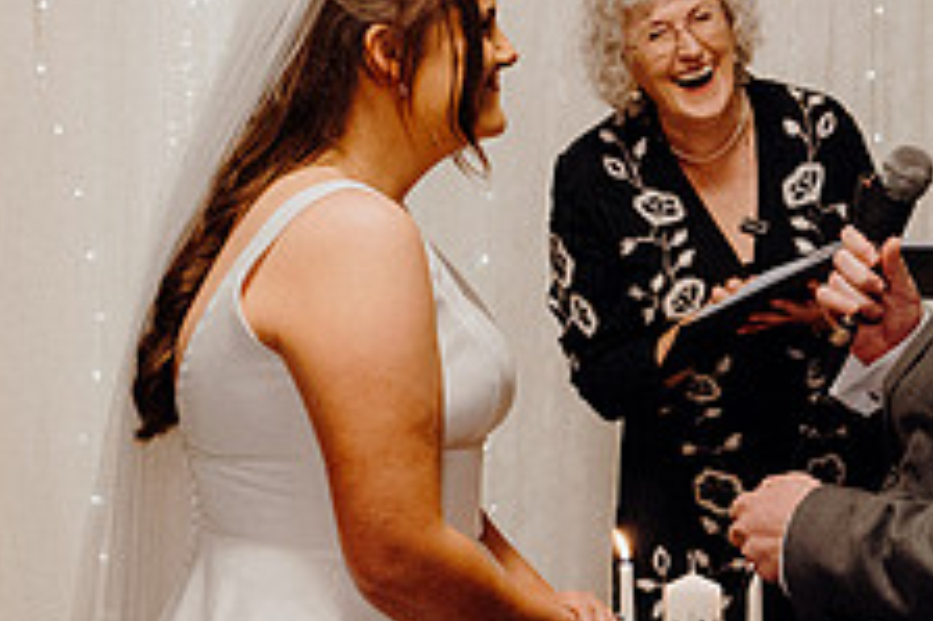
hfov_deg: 16.1
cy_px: 473
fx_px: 3289
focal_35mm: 127
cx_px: 633
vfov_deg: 10.8
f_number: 3.5
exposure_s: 1/160
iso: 2500
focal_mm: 33
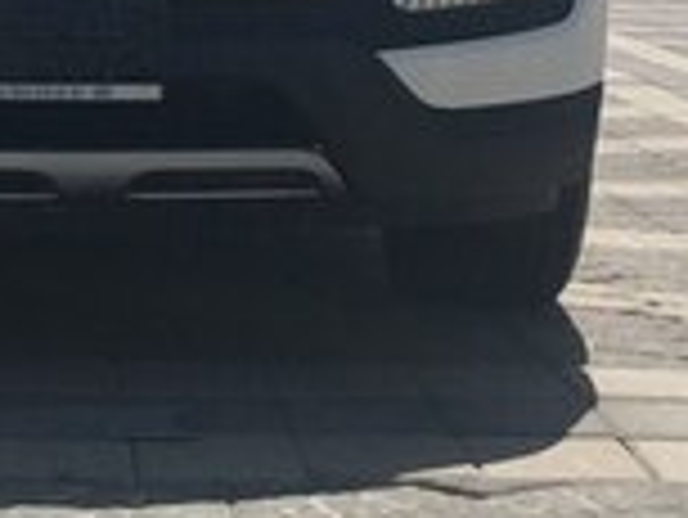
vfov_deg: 11.5
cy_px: -223
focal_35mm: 125
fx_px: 2486
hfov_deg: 15.4
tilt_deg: +1.5
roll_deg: -0.2
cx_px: -40
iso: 25
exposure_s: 1/2959
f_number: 2.2
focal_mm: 4.15
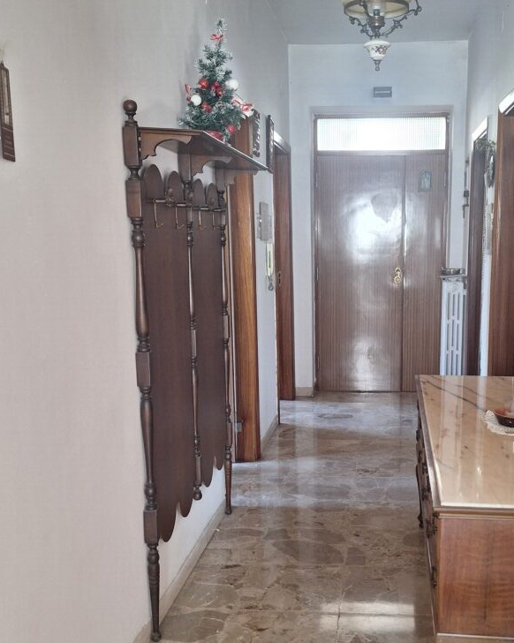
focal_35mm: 37
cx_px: 336
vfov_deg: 48.9
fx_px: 704
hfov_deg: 39.7
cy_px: 367
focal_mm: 5.54
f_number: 1.8
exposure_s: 1/33
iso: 250
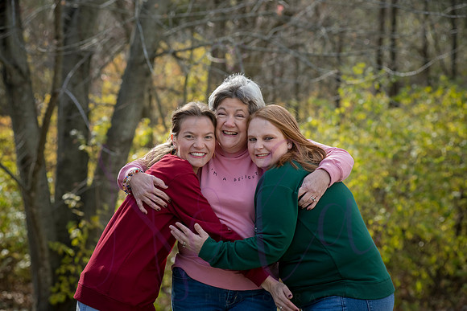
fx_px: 1453
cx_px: 234
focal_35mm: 112
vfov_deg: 12.2
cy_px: 156
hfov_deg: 18.3
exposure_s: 1/800
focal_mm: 112
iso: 400
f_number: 5
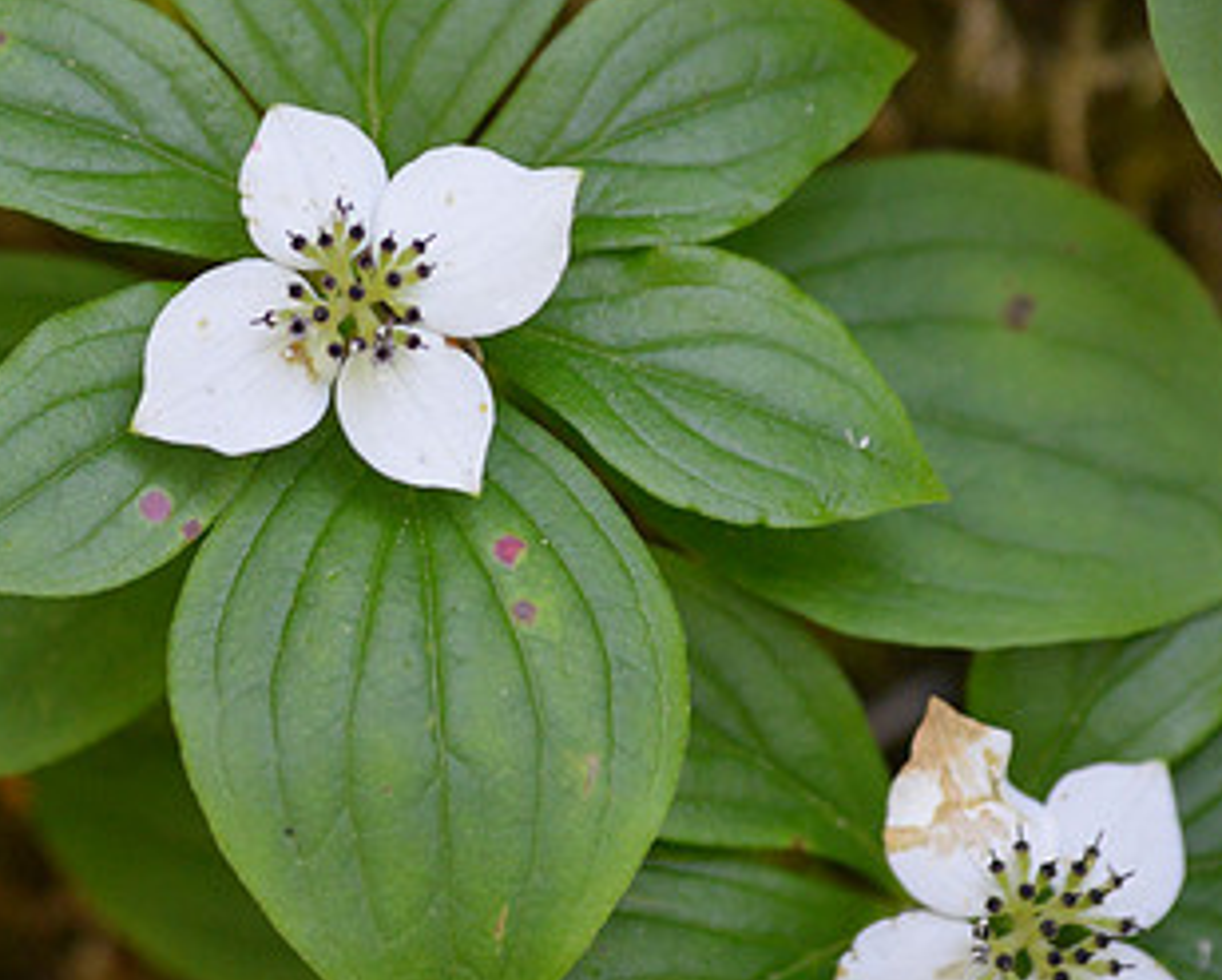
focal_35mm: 357
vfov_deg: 4.3
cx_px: 369
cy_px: 262
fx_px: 12919
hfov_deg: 5.4
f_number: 4.2
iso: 1600
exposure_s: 1/320
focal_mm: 135
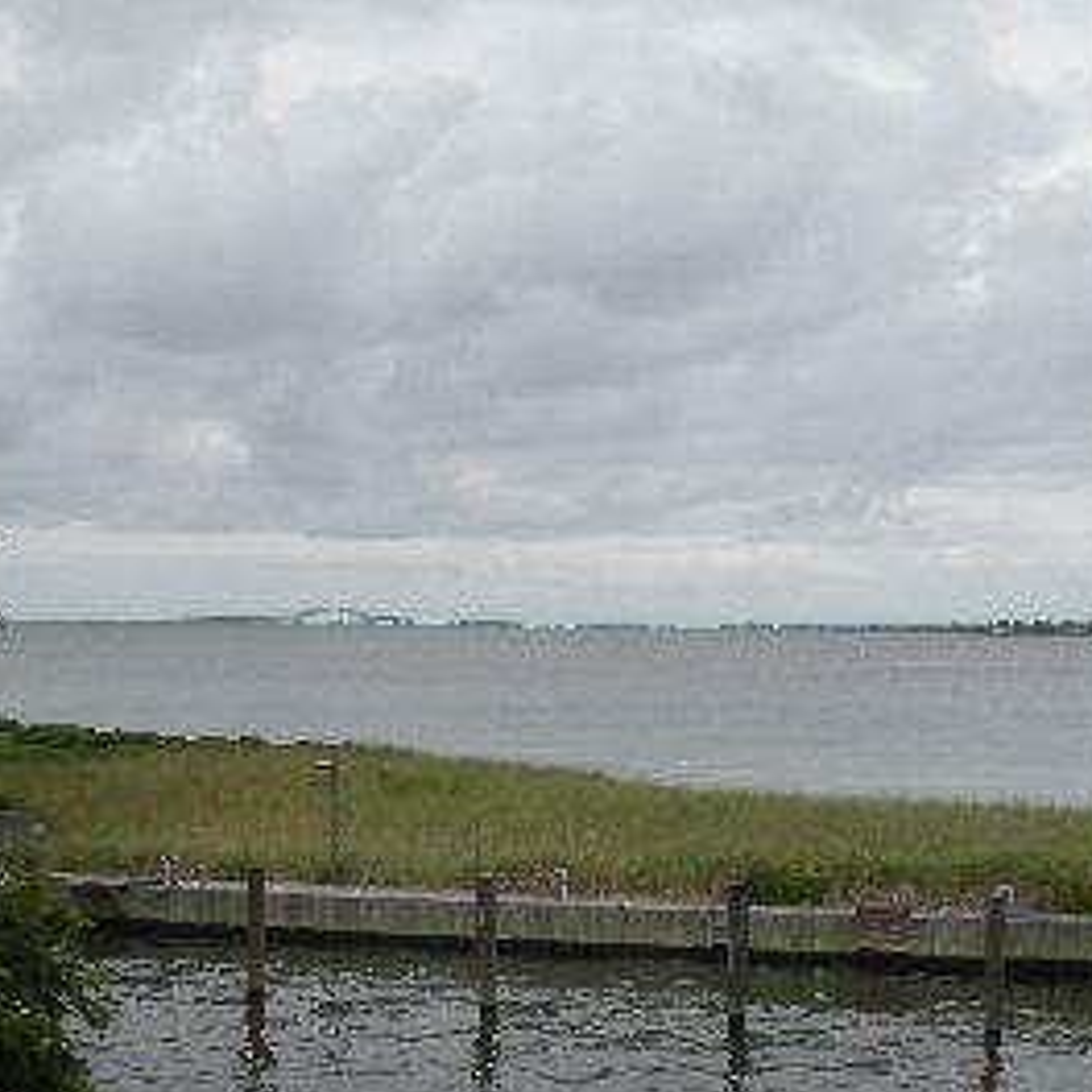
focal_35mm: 69
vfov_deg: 24.9
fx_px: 2463
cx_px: 620
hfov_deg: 25.0
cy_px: 740
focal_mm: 7.7
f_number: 4
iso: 64
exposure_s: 1/730
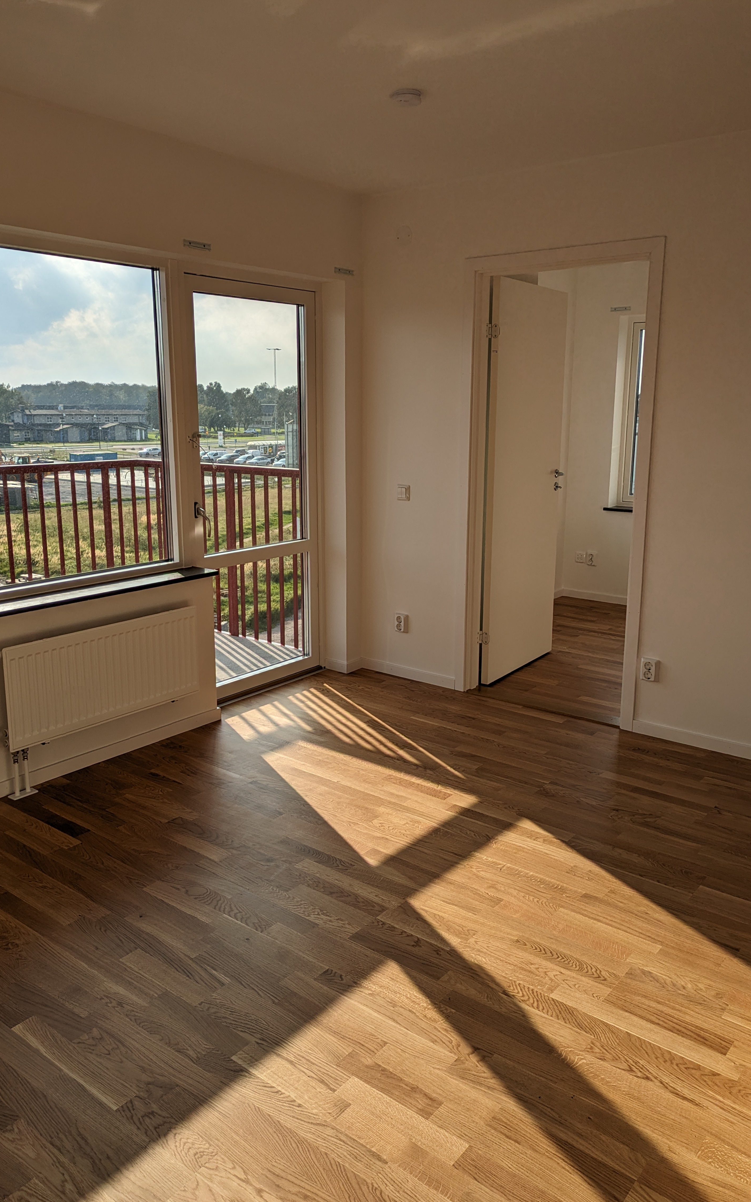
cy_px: 608
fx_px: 884
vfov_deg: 68.4
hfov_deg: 46.0
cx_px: 386
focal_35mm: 27
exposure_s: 1/2451
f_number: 1.89
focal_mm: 5.43
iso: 44
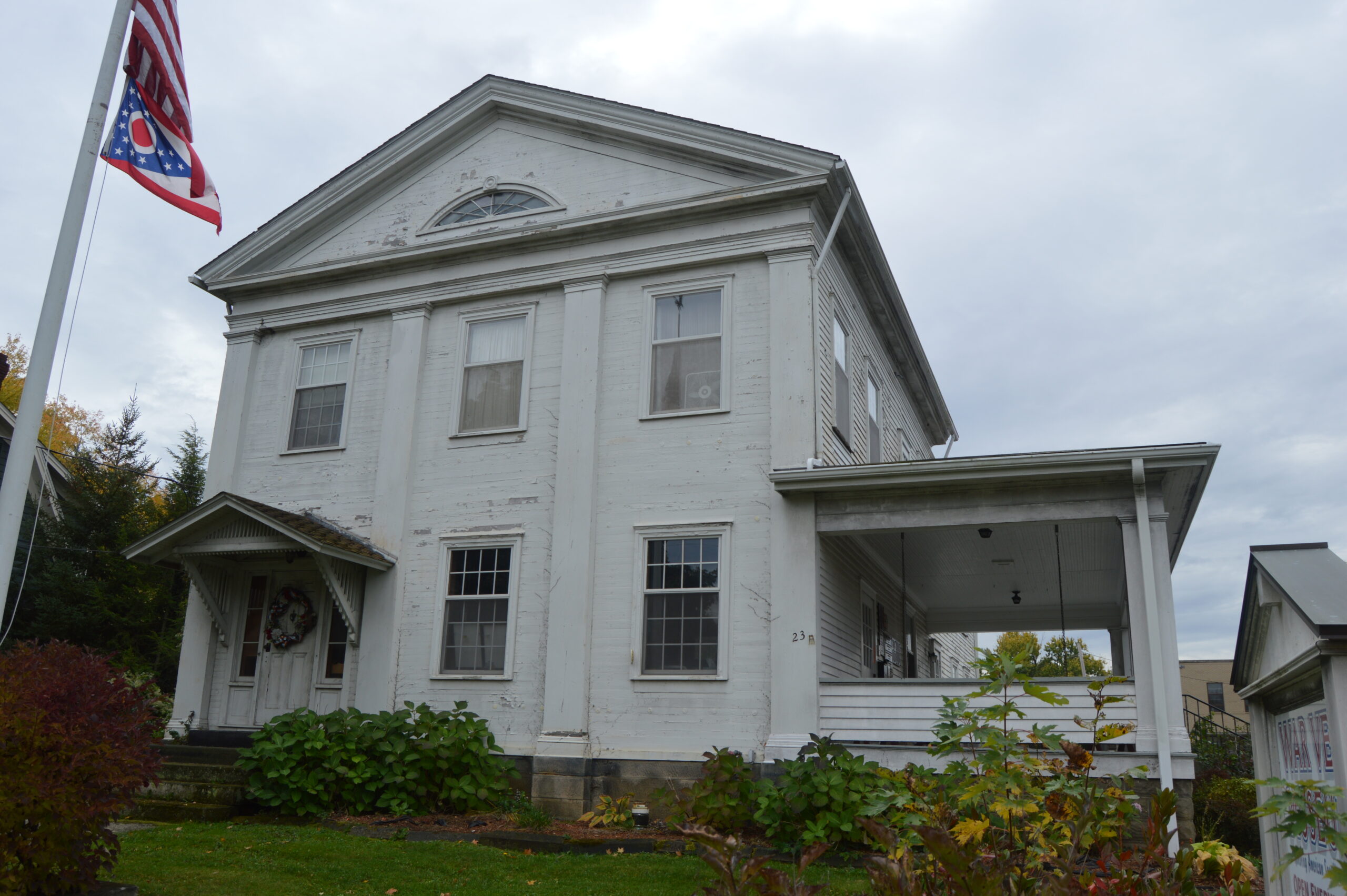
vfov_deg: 47.8
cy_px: 448
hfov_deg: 67.4
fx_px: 1009
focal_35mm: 27
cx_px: 674
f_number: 7.1
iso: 100
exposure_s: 1/200
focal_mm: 18
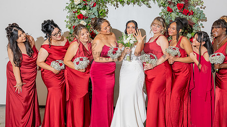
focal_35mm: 47
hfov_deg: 43.7
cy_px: 52
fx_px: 283
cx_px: 119
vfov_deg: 25.4
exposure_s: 1/200
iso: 800
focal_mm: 34.5
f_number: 4
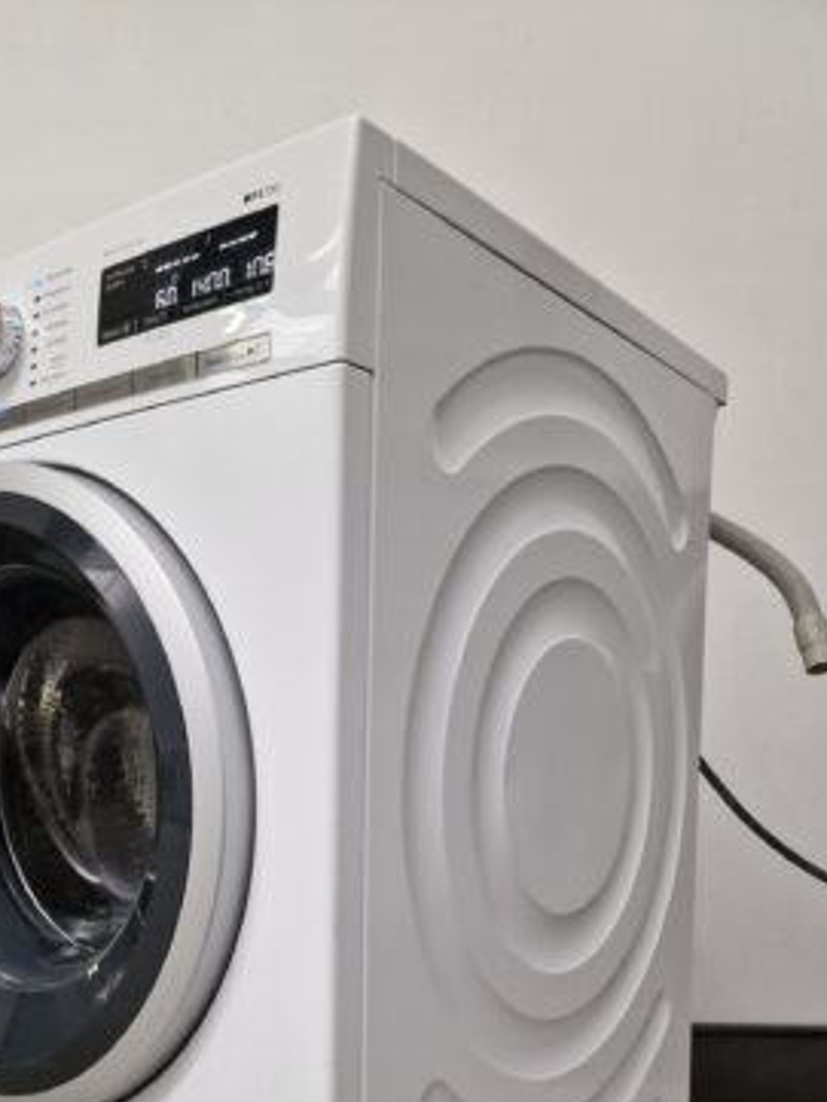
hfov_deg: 41.1
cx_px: 250
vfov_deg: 51.9
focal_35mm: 34
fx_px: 1082
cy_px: 810
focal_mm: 6.4
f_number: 1.8
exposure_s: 1/100
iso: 250
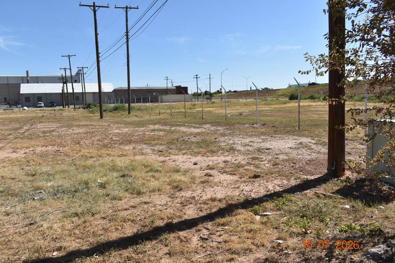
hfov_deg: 61.9
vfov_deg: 43.6
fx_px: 329
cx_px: 198
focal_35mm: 30
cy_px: 132
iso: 100
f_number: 9
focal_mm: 20
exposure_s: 1/320
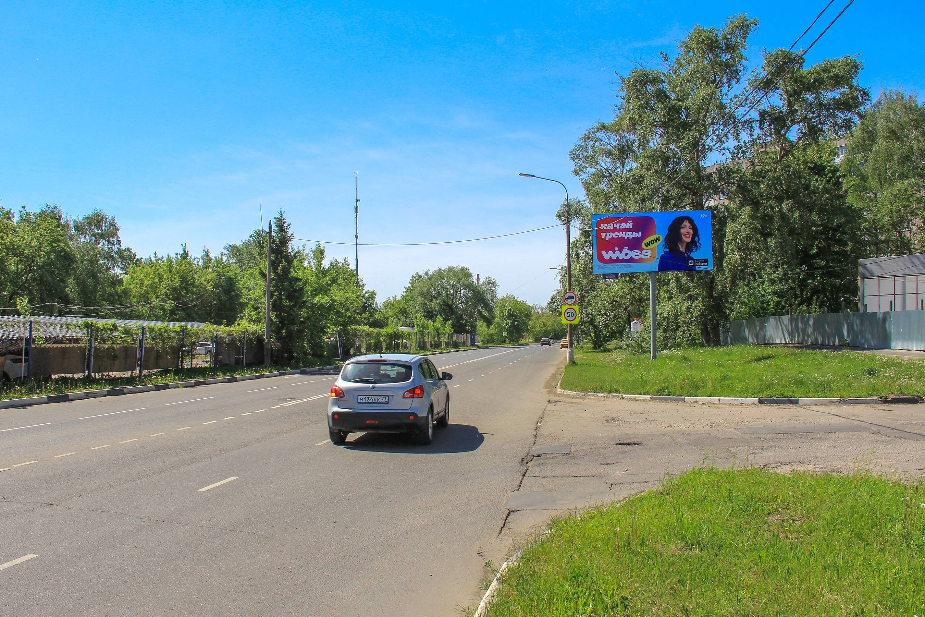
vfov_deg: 25.1
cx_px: 462
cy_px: 308
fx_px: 1387
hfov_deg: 36.9
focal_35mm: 54
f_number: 9
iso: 100
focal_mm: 18
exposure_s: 1/250
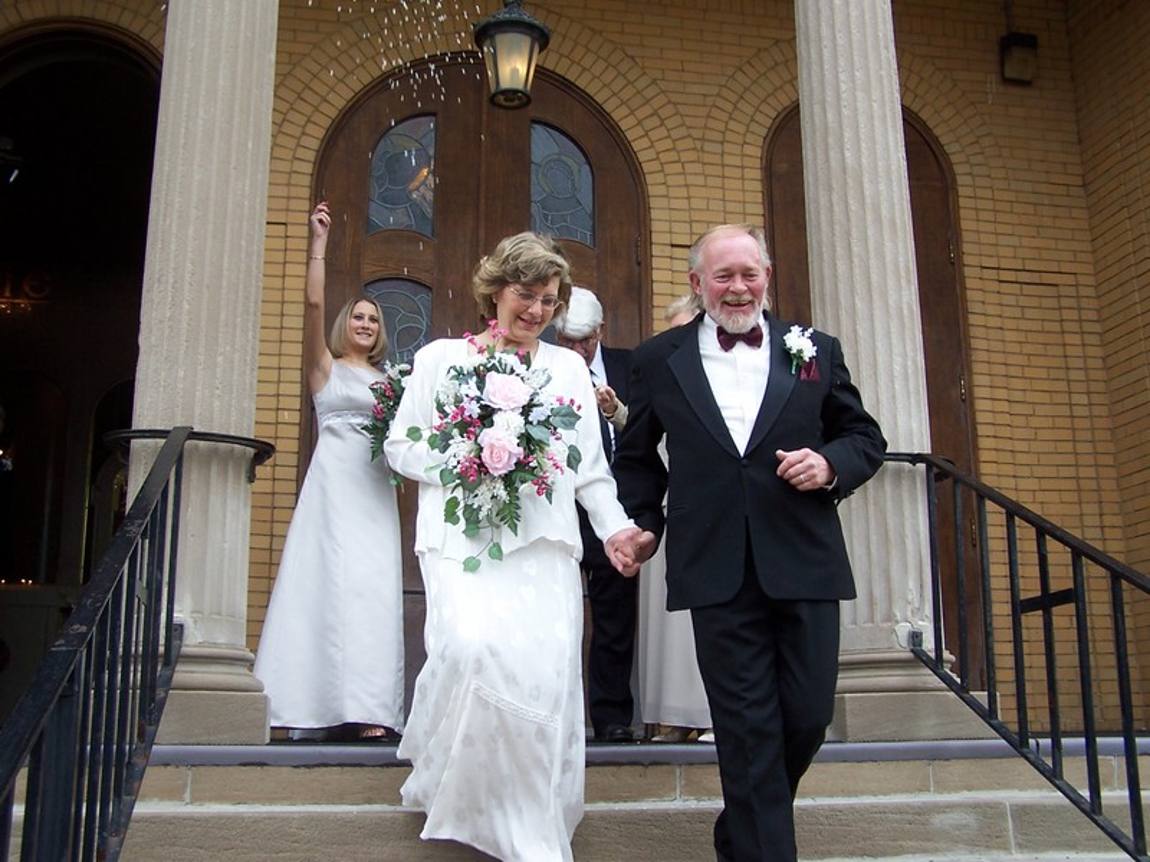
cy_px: 431
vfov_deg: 37.7
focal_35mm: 38
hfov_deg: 49.0
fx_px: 1262
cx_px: 575
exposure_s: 1/125
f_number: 2.8
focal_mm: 6.3
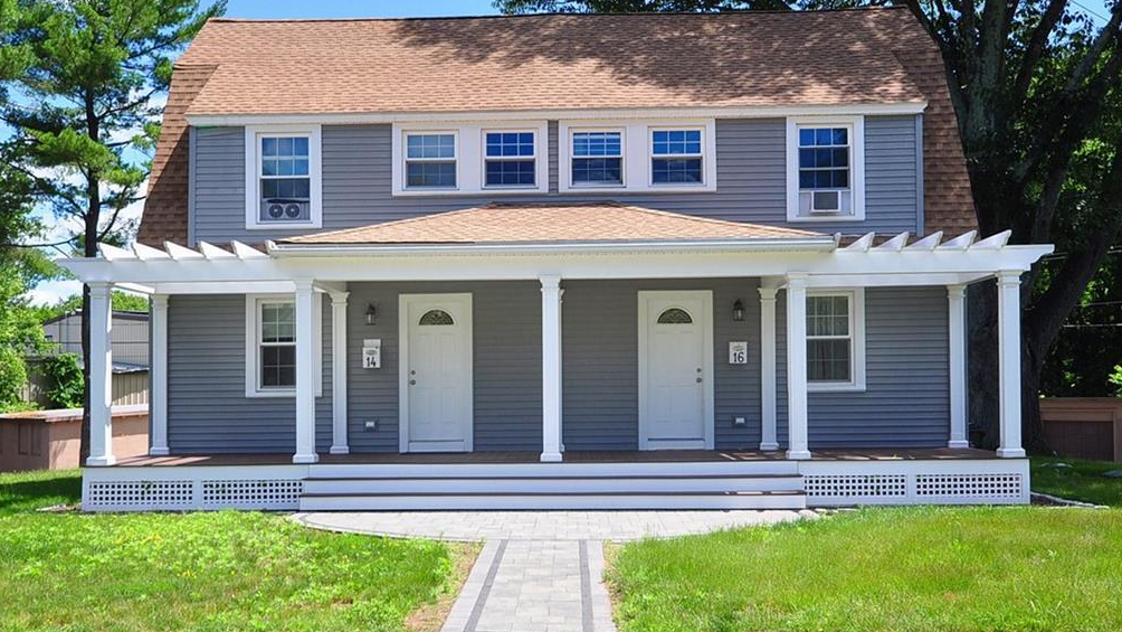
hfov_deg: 61.0
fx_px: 952
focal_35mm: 32
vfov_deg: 36.6
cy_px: 276
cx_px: 559
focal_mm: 20
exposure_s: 1/320
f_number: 8
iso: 250
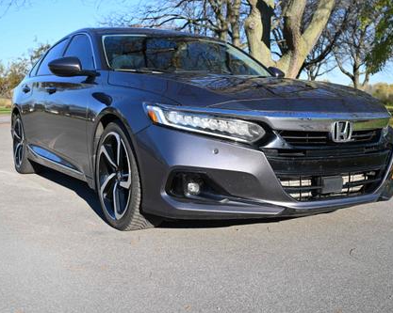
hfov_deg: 43.3
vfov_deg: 35.2
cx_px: 203
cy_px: 157
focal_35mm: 43
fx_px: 495
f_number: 8
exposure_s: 1/500
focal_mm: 25
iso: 100
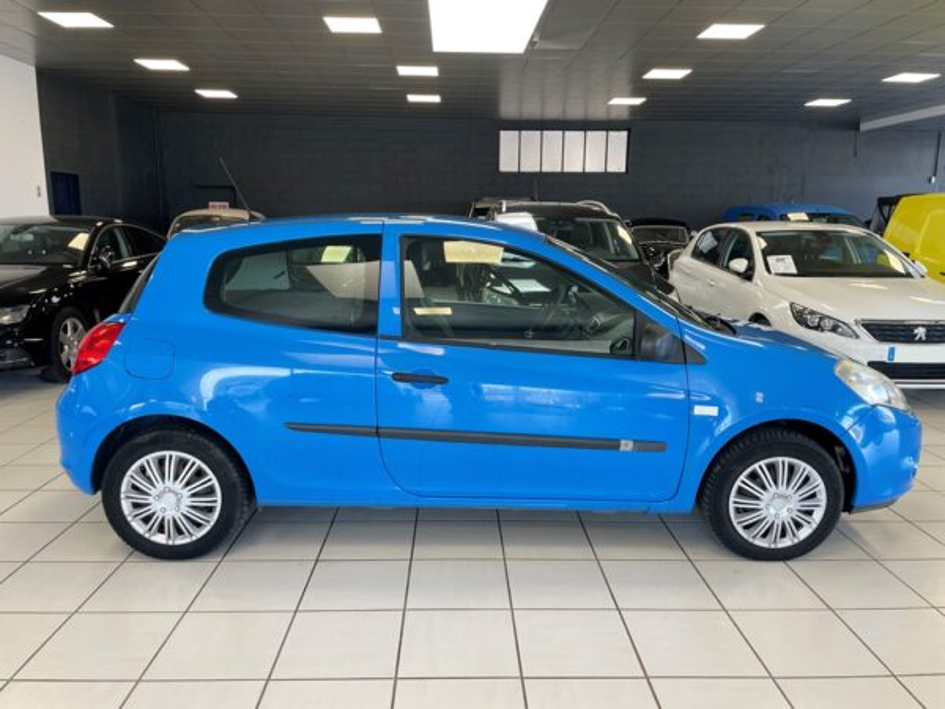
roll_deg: -0.7
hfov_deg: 67.3
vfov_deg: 53.1
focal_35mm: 26
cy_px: 354
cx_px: 472
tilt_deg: -10.2
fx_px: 710
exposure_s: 1/121
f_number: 1.6
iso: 80
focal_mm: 4.2
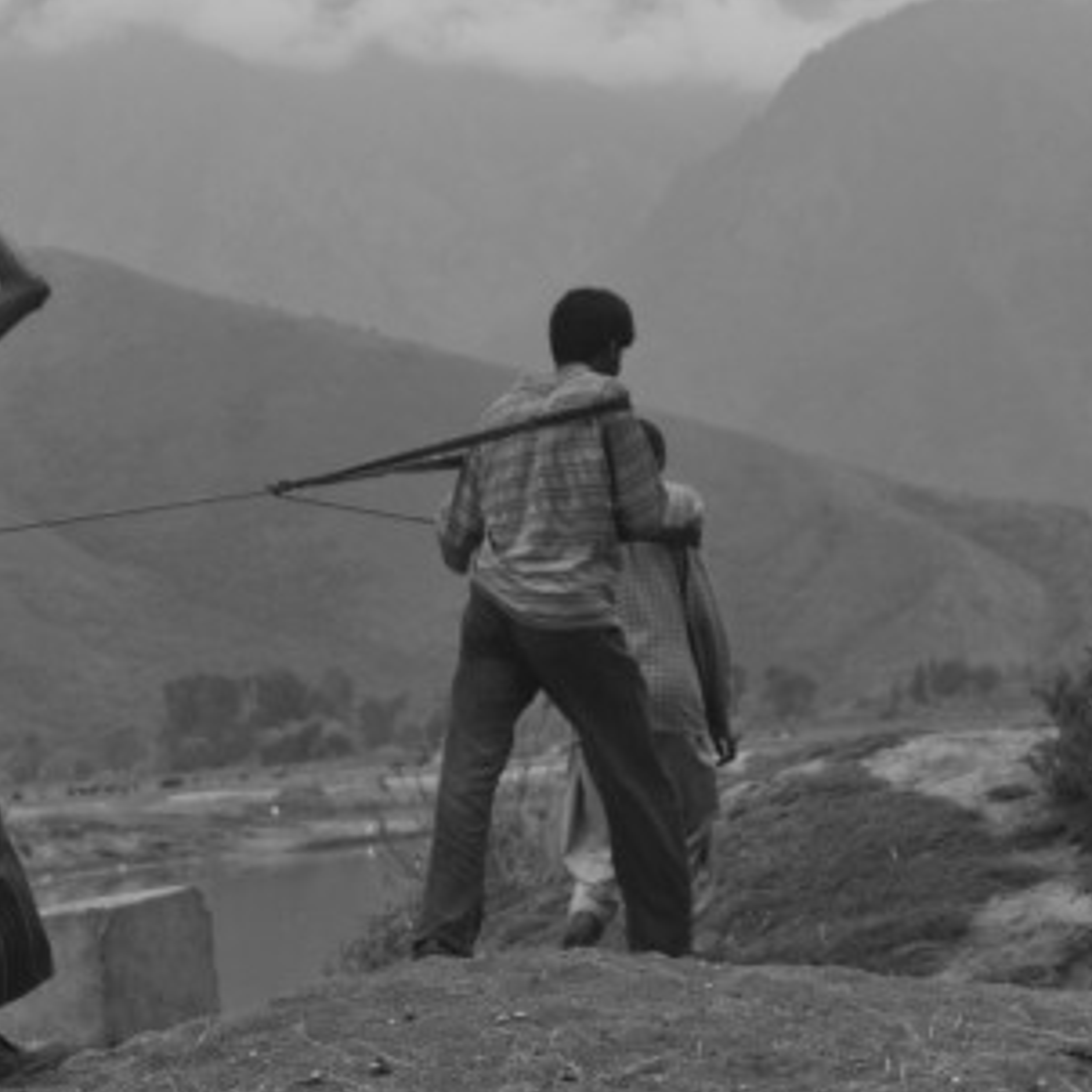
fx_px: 4533
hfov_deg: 13.7
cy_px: 651
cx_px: 354
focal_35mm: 127
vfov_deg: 13.7
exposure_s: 1/125
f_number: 5.6
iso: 200
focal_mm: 50
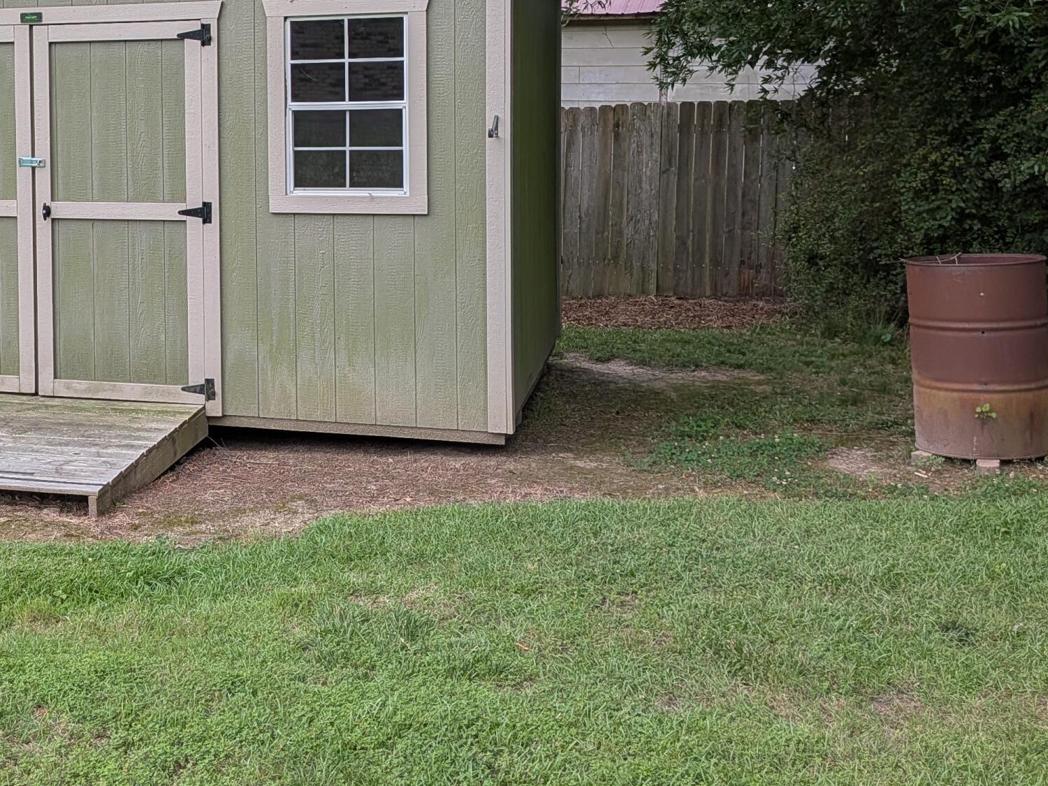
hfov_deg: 37.5
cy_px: 168
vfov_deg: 29.6
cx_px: 138
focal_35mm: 48
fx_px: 1453
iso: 22
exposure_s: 1/393
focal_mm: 4.53
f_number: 1.7
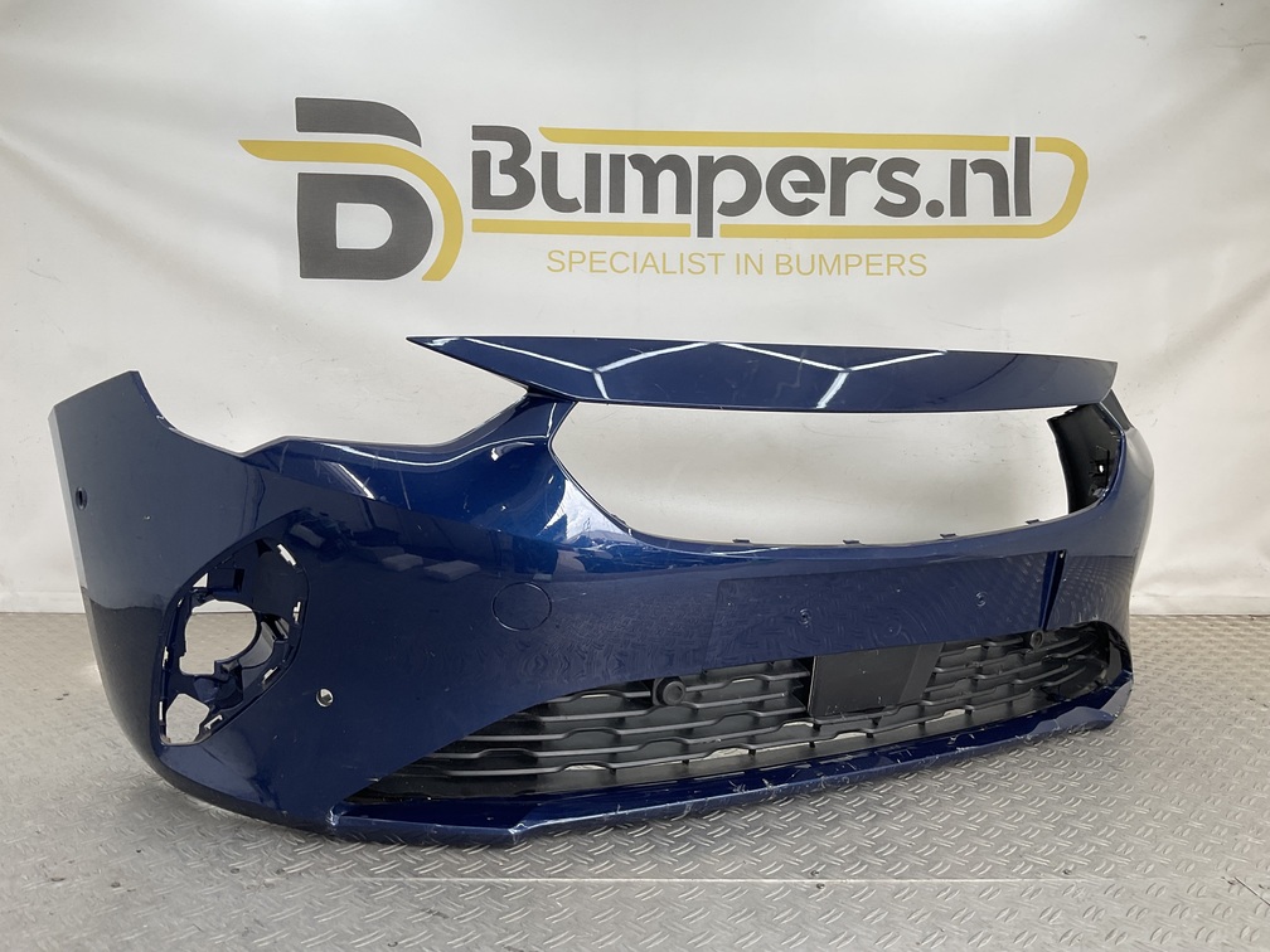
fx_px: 1064
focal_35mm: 29
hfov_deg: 61.7
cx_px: 635
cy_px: 476
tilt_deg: -6.8
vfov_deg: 48.2
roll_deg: -0.6
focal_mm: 3
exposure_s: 1/141
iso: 16
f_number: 1.8
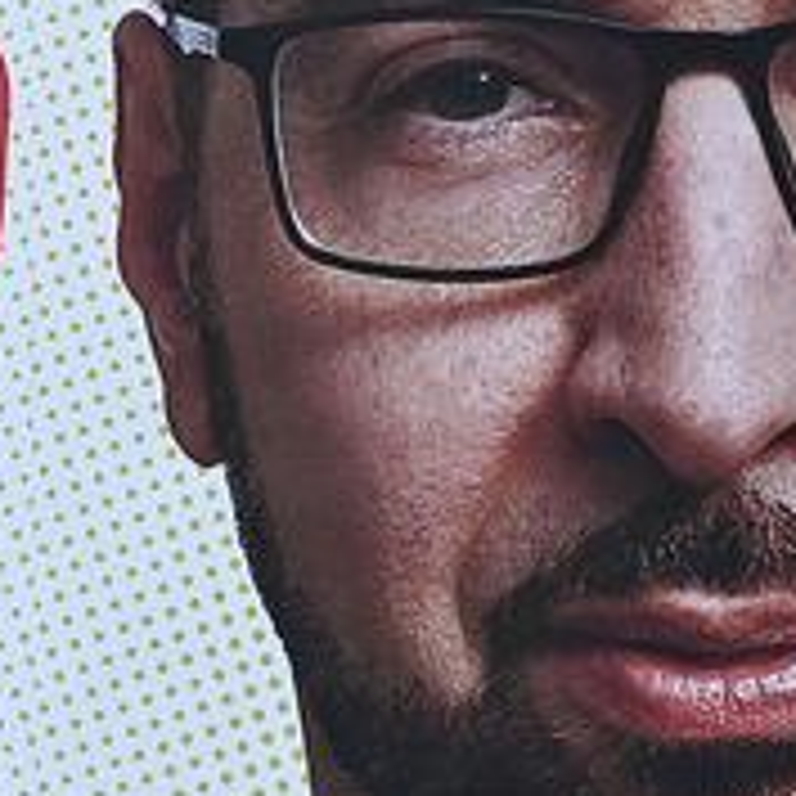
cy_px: 1410
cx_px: -1102
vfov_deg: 2.8
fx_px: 15948
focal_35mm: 613
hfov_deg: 2.8
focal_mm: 80
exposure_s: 1/1250
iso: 400
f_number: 4
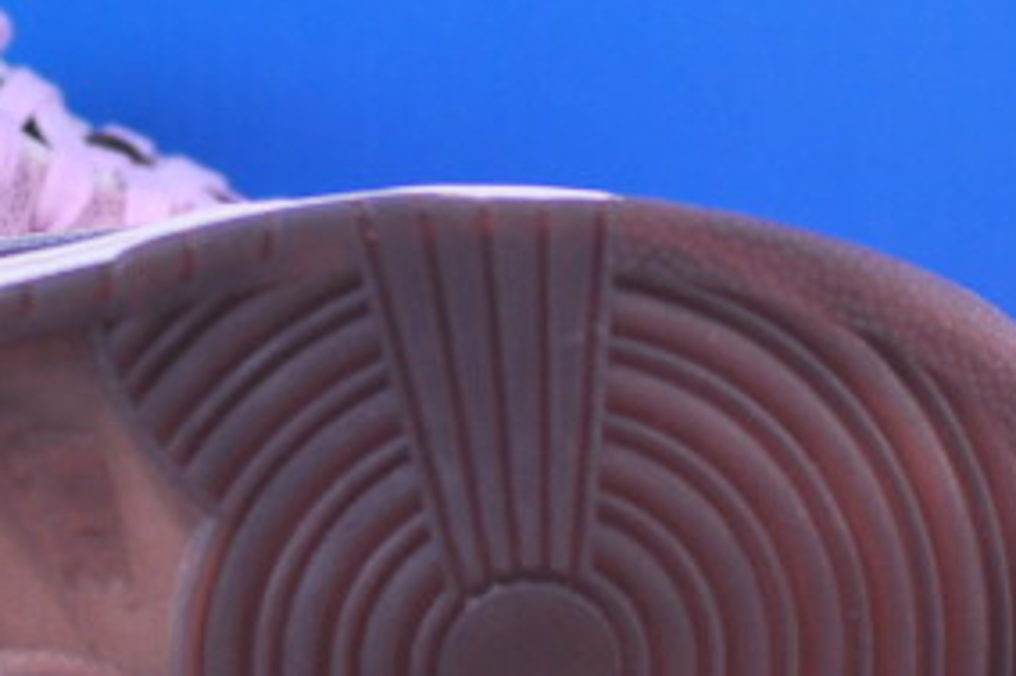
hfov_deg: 9.7
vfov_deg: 6.5
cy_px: 141
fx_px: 5951
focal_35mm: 211
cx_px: 93
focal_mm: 50
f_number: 2.8
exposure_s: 1/320
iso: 250
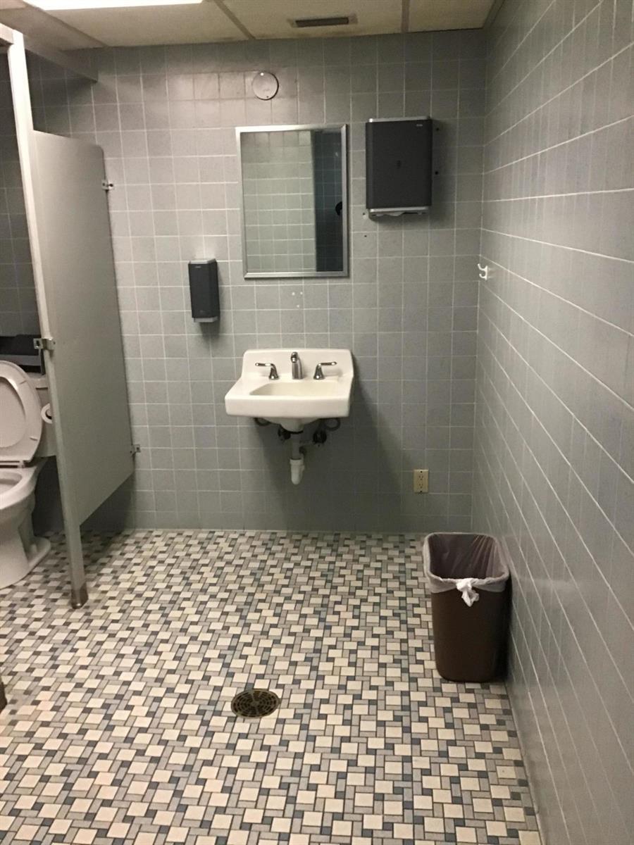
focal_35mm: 31
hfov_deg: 45.4
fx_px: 757
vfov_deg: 58.4
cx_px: 317
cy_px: 422
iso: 200
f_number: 2.4
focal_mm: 3.3
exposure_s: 1/17
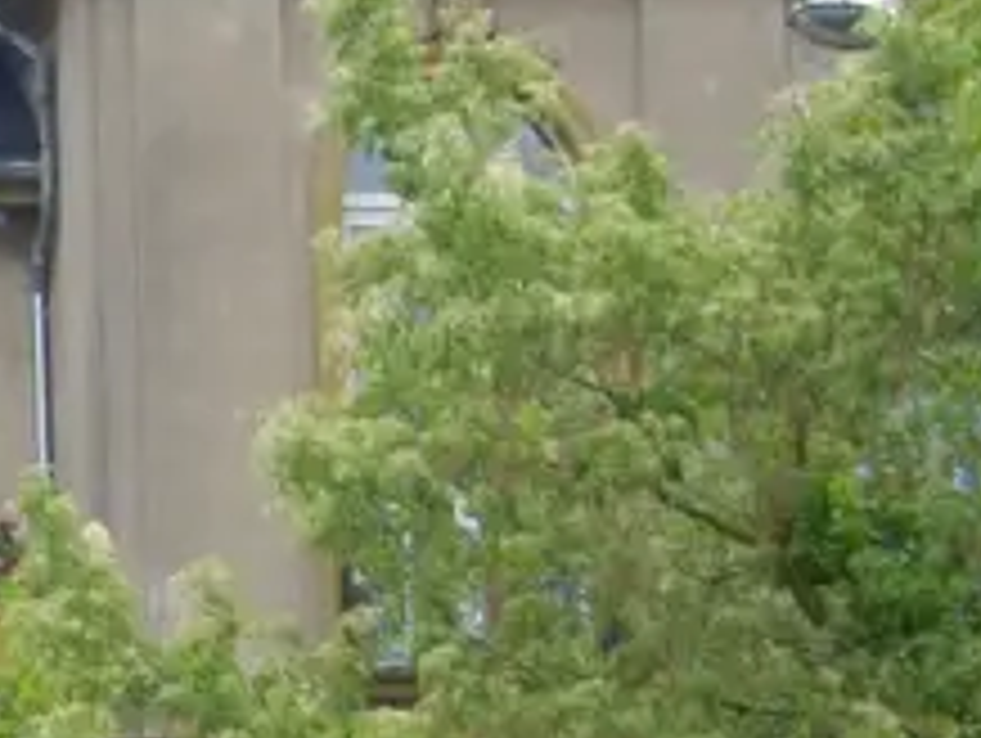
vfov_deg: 6.8
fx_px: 6156
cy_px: 657
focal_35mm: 217
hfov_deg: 8.7
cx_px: -882
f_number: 5.6
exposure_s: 1/125
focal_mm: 6.2
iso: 100
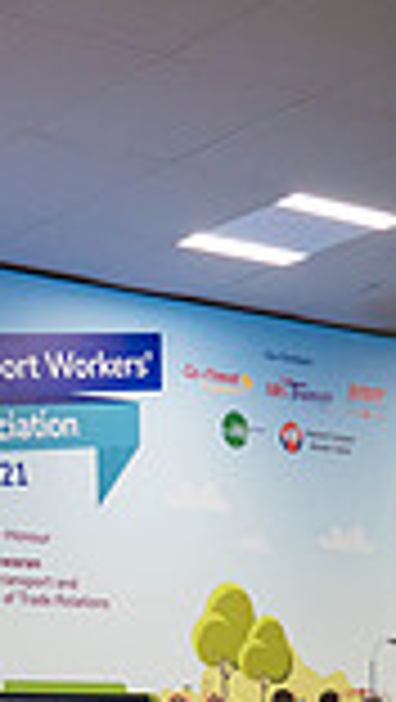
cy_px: 848
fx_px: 1658
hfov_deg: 12.6
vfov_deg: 22.1
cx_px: -288
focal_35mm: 89
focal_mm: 11
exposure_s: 1/100
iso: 400
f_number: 2.8
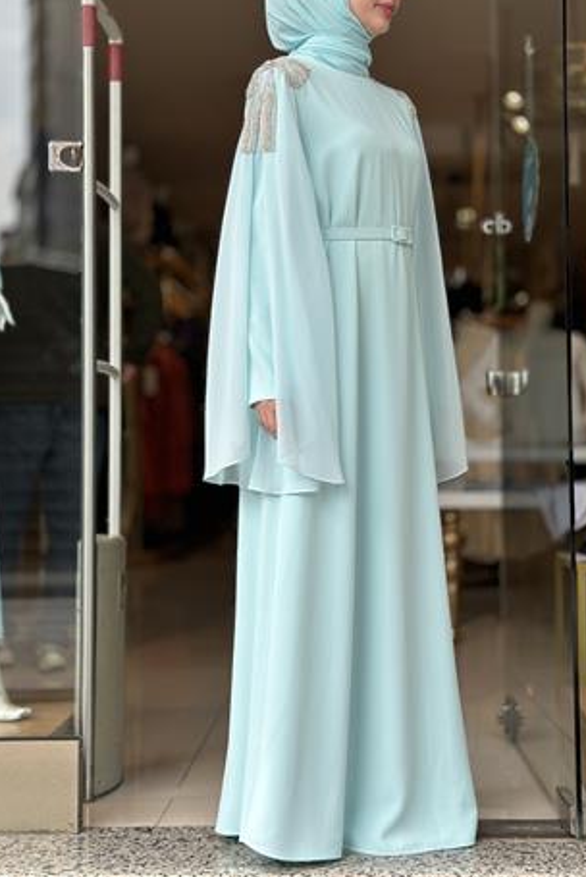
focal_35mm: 57
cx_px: 335
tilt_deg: +3.3
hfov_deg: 23.8
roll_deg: -0.8
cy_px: 387
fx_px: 1390
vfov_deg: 35.0
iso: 80
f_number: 1.78
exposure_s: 1/1145
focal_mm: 6.86
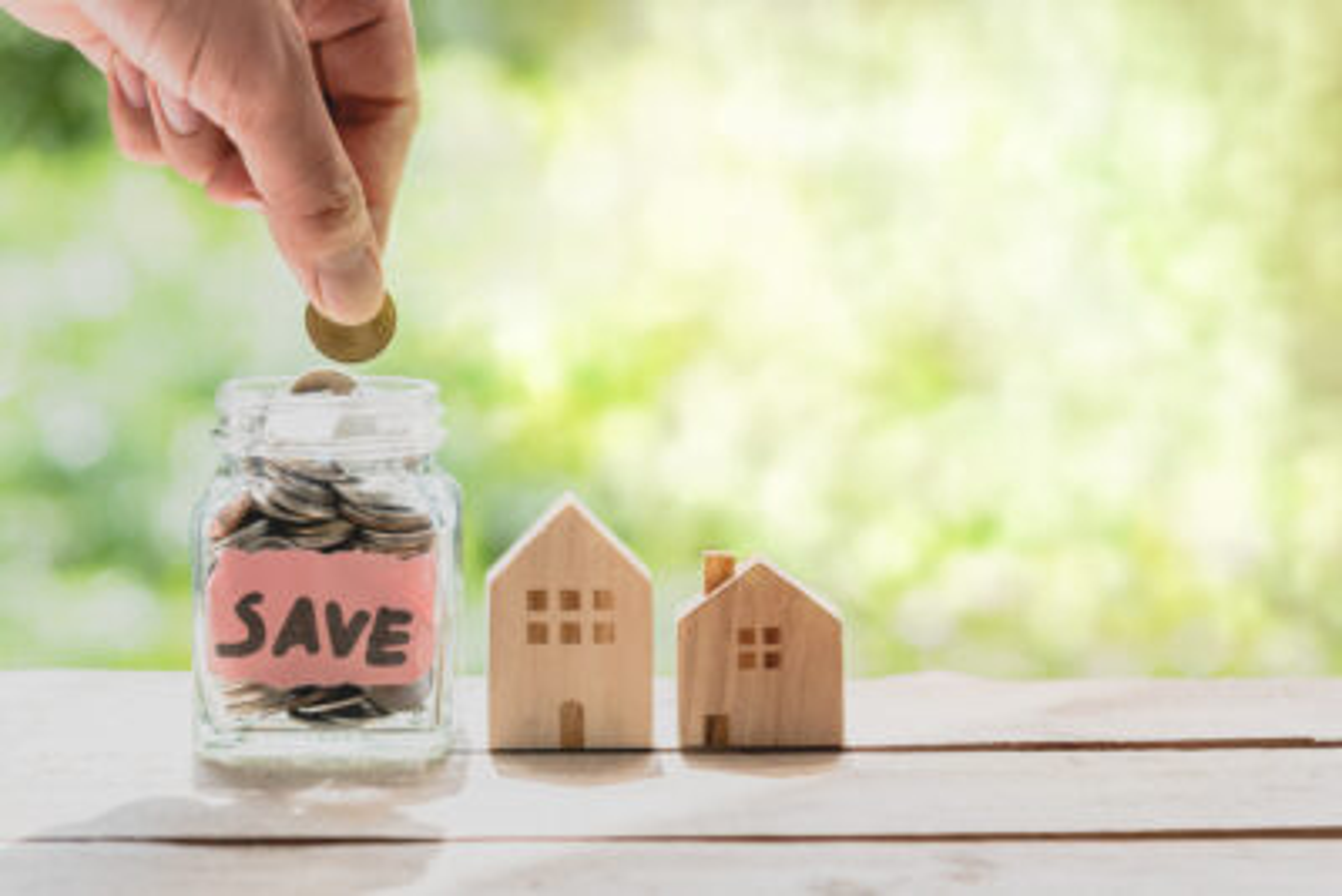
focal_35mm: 120
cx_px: 671
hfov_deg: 17.1
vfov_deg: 11.4
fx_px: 4475
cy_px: 448
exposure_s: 1/100
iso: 100
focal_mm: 120
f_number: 5.6
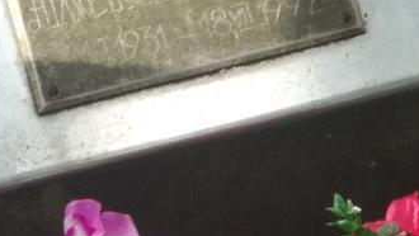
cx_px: 150
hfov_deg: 20.7
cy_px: -8
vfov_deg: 11.6
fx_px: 1145
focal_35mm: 103
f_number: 2.6
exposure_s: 1/120
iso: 160
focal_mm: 5.99
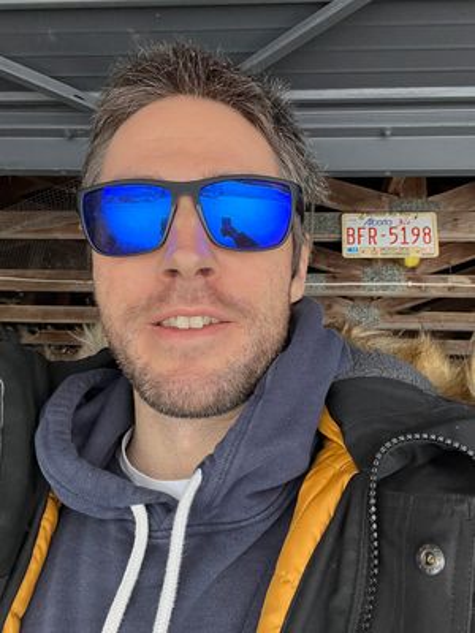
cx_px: 238
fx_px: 549
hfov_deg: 46.8
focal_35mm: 30
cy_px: 316
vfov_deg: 60.0
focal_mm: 2.71
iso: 100
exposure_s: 1/71
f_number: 2.2
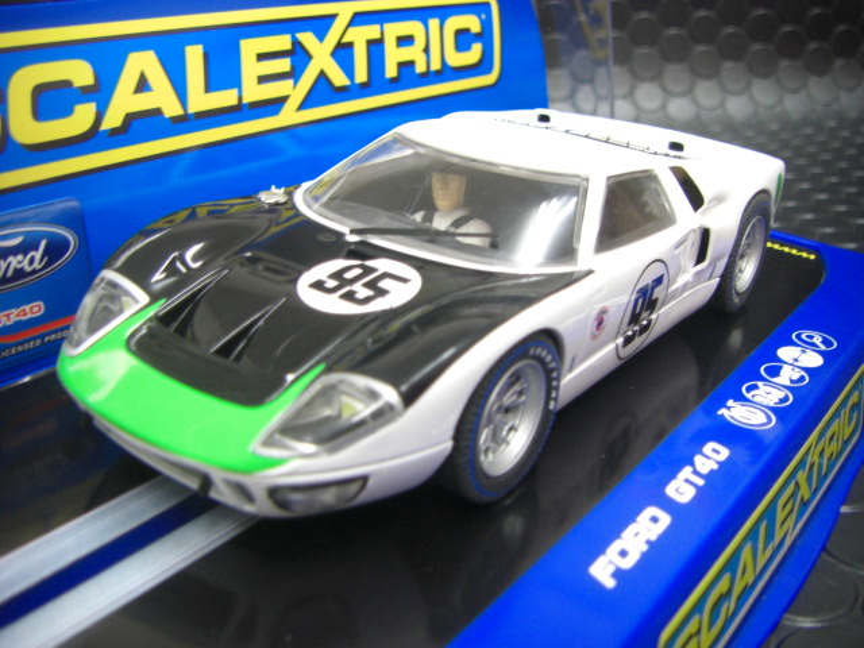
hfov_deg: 49.0
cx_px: 432
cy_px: 324
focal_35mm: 38
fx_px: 948
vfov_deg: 37.7
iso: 200
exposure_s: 1/13
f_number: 3.4
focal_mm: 6.3
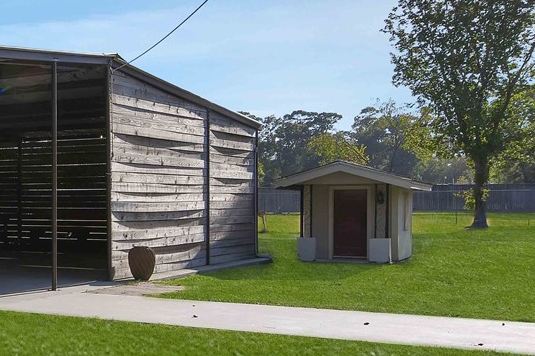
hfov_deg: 24.7
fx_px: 965
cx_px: -246
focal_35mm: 65
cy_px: 221
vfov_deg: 20.9
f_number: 8
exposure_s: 1/320
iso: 100
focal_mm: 16
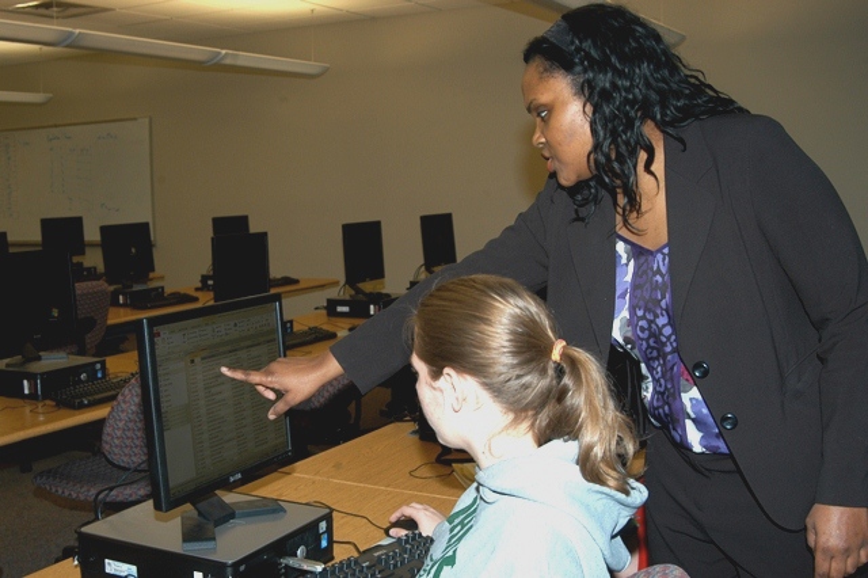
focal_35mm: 42
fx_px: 1012
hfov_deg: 46.4
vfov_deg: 31.9
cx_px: 434
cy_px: 289
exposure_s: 1/60
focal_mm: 28
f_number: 5
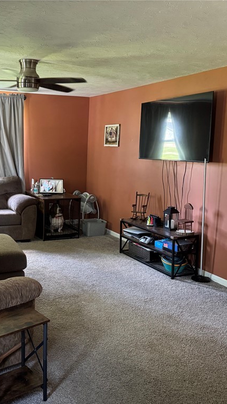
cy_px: 202
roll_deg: -1.4
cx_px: 53
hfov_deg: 33.0
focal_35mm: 35
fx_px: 375
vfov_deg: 56.6
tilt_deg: -9.8
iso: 800
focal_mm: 6.76
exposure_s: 1/60
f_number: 1.78
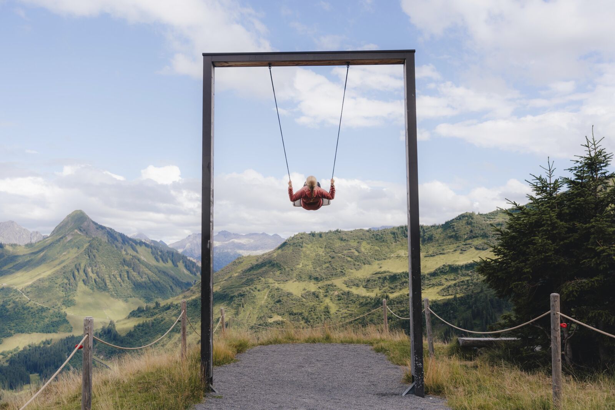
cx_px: 308
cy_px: 205
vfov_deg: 38.5
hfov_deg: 55.2
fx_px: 588
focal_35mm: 34
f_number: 4
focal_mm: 34.4
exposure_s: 1/800
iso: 160
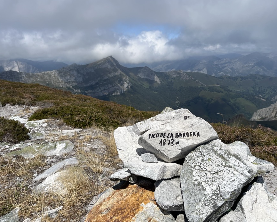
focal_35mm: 30
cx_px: 150
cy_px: 109
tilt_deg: -14.3
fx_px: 246
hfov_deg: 58.7
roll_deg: +2.6
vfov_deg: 48.5
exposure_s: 1/7874
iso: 50
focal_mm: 5.1
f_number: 1.6
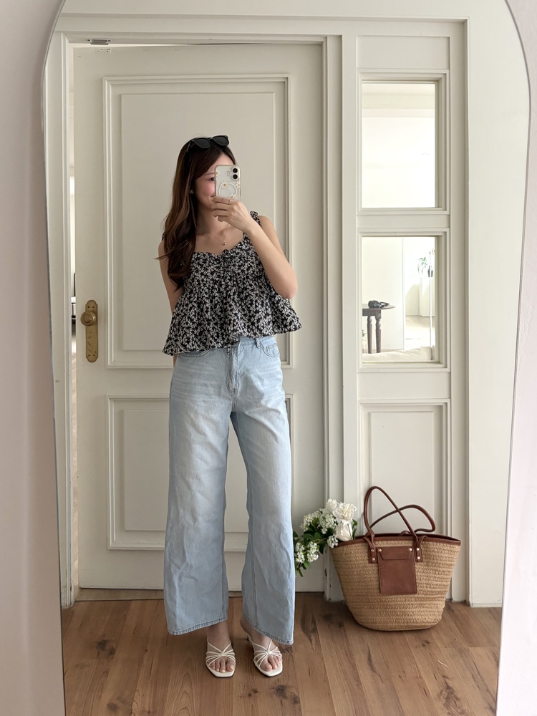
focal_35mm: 26
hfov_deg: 53.1
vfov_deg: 67.3
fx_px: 538
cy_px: 358
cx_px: 268
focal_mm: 5.96
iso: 200
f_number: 1.6
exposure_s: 1/60
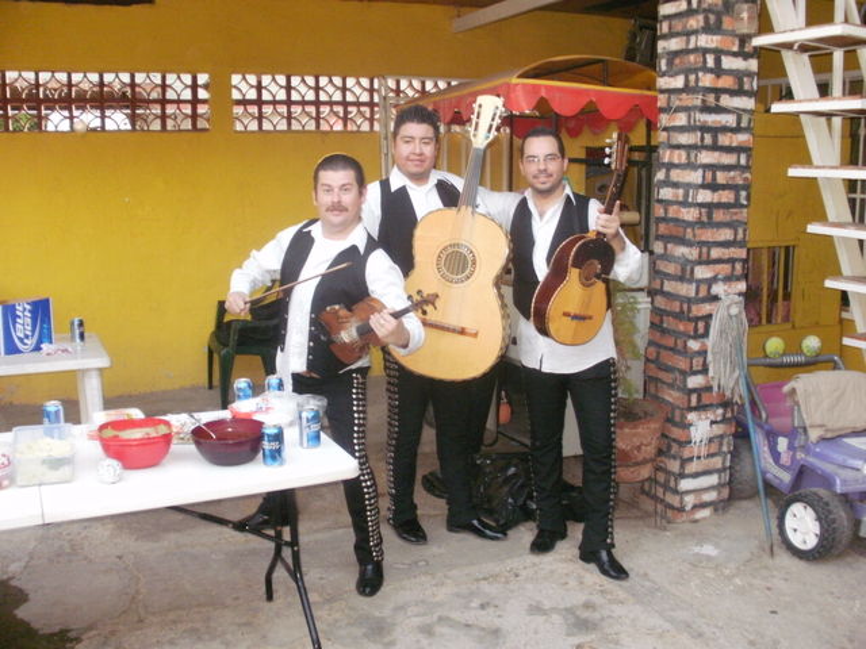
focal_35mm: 36
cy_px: 324
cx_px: 433
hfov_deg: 51.4
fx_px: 901
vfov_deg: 39.7
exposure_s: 1/30
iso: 320
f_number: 3.5
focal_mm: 6.3
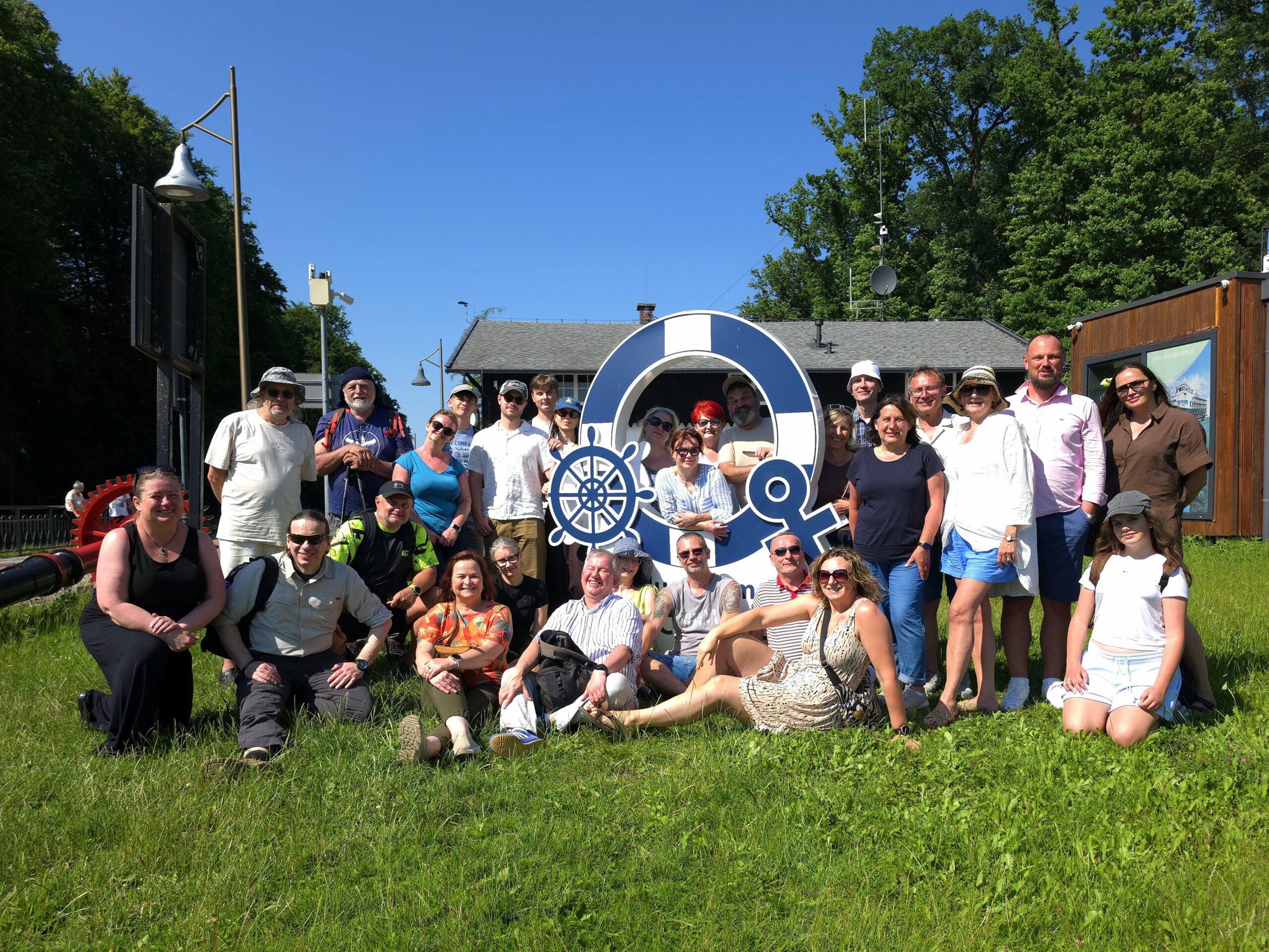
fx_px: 843
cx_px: 634
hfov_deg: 73.9
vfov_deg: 58.9
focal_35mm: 23
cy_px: 476
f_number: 1.4
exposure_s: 1/3333
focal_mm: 6.5
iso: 50
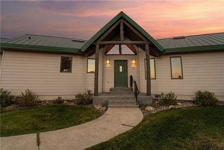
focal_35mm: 12
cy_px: 75
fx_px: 75
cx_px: 112
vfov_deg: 90.1
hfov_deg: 112.6
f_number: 7.1
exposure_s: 1/50
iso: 200
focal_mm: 12
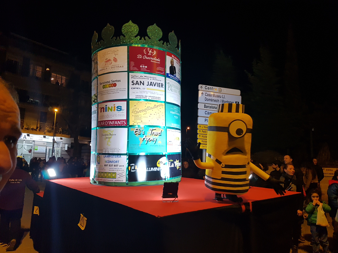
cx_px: 169
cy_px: 126
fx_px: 254
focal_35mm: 26
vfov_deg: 53.1
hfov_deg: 67.3
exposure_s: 1/100
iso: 160
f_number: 1.7
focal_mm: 4.2
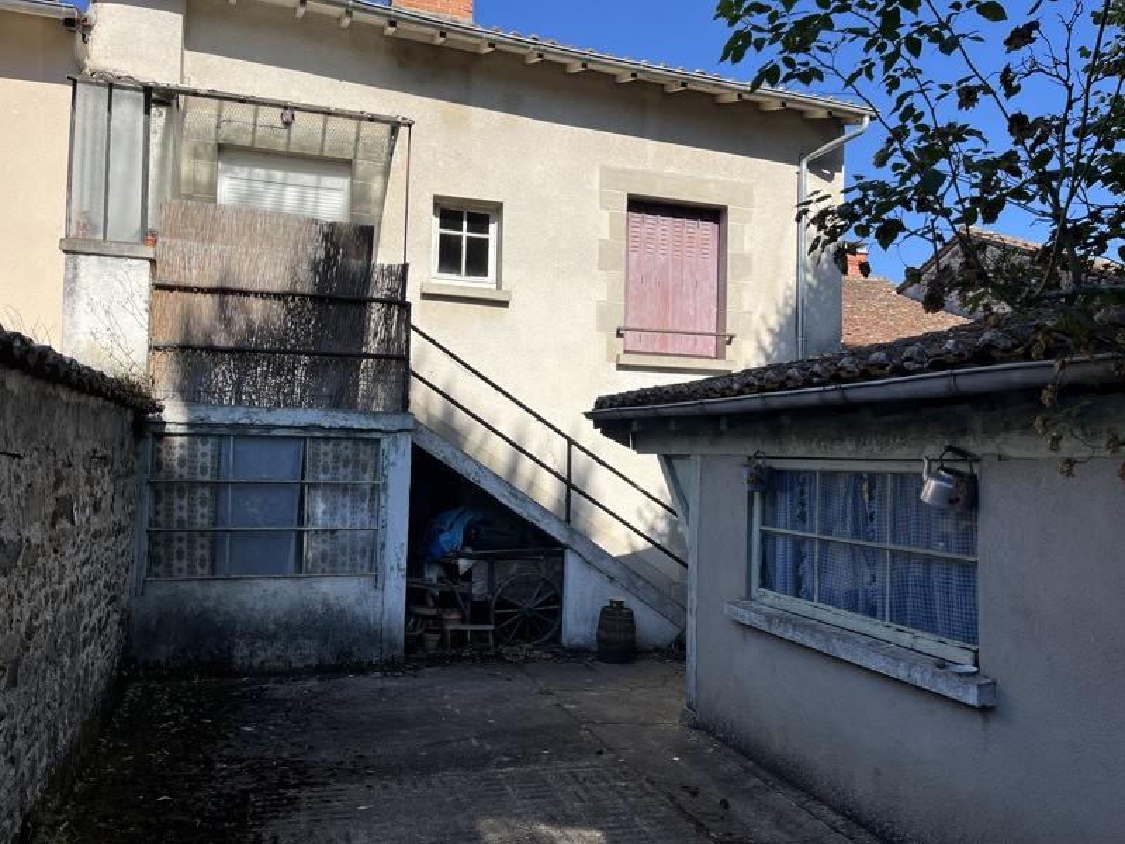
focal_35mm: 26
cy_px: 422
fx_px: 845
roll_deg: -1.2
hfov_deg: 67.3
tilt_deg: +2.5
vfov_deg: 53.1
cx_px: 562
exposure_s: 1/3413
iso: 50
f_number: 1.6
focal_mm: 5.1
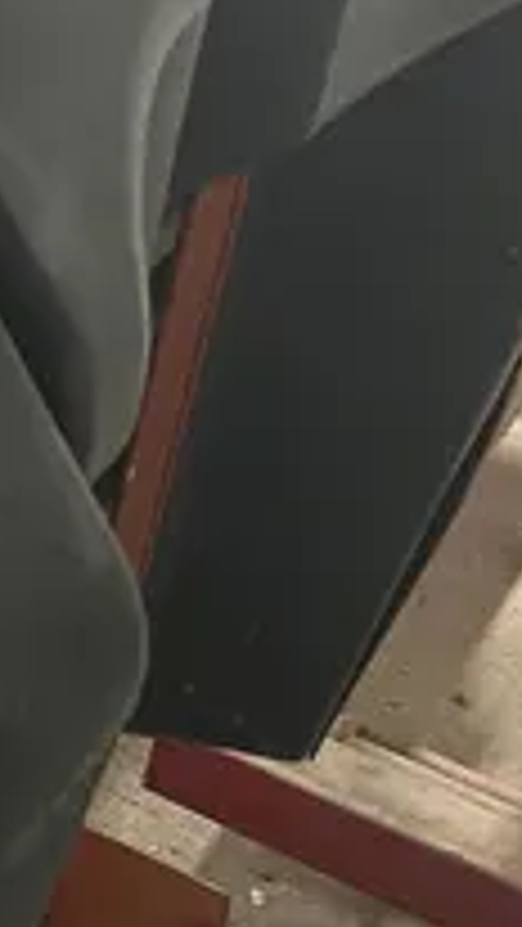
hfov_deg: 11.8
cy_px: 745
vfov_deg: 20.9
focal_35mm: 101
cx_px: -63
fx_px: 2483
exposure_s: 1/30
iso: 640
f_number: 1.6
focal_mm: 5.1
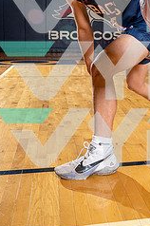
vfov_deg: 37.1
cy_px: 71
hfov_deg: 24.6
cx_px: 138
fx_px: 332
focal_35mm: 53
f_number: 5.6
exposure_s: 1/250
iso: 640
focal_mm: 28
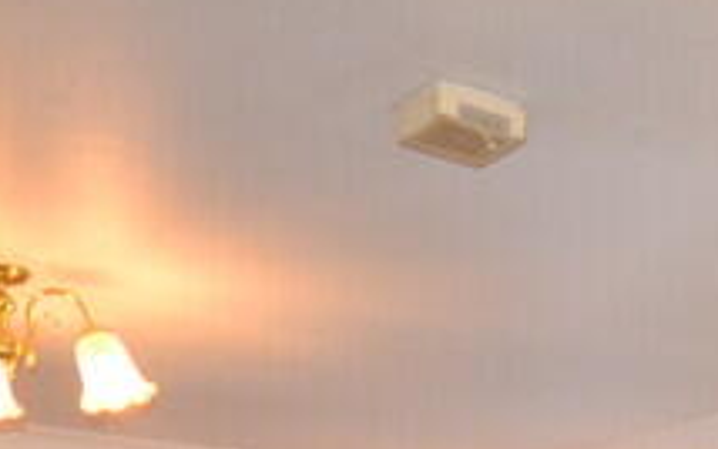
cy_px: 1017
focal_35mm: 84
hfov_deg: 23.1
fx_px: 1649
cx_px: 795
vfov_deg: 12.7
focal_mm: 11.5
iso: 800
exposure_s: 1/100
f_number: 5
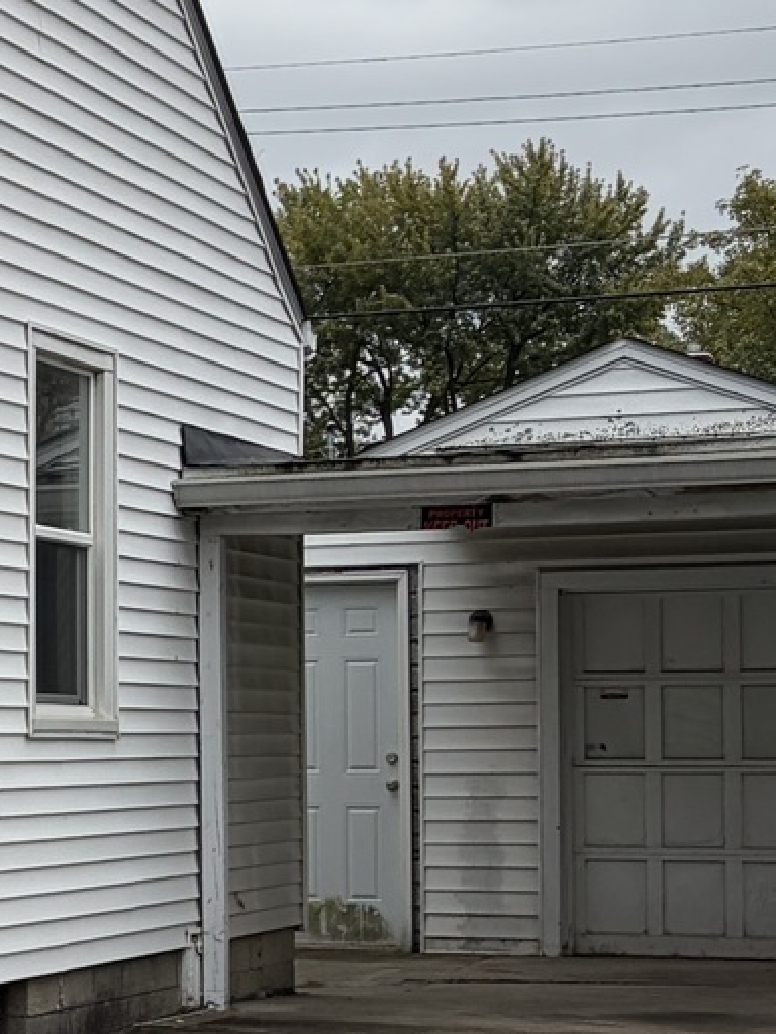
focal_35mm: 117
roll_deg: +1.9
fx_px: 3497
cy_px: 709
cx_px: -883
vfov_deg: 16.8
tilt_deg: +3.3
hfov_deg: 11.2
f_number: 1.6
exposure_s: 1/1364
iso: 50
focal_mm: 5.96
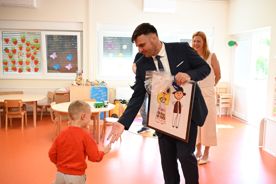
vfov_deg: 37.9
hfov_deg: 54.4
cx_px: 138
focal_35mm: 35
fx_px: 268
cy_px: 92
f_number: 3.5
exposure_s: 1/400
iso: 3200
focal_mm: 35
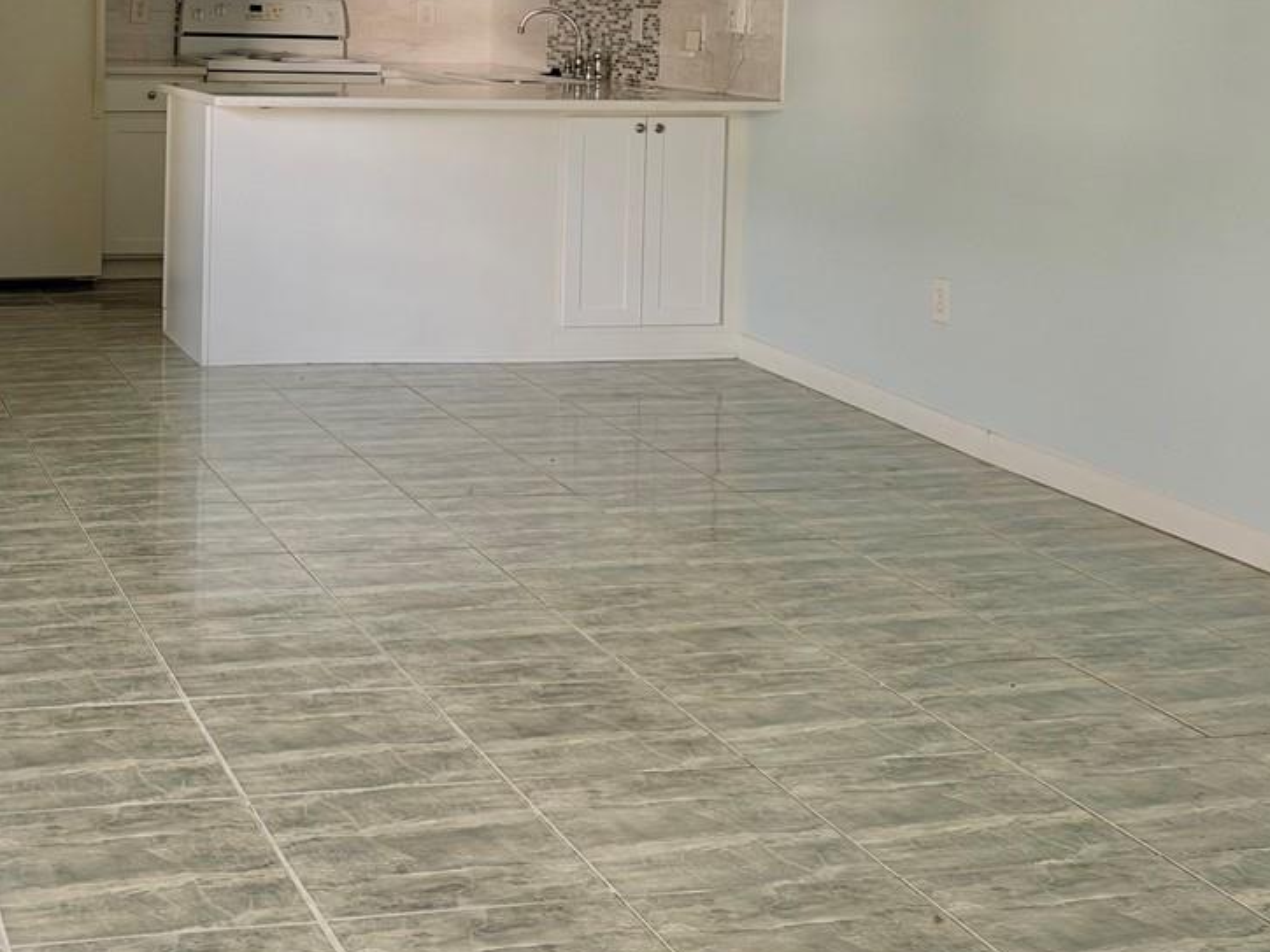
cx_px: 167
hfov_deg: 34.5
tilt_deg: -3.2
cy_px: 92
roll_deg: +0.1
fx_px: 1944
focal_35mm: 53
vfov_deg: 26.6
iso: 250
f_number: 1.48
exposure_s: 1/96
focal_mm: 6.93
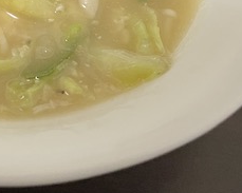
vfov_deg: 20.0
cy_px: -49
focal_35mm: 71
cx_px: 2
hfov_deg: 25.5
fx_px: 508
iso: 250
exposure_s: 1/60
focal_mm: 4.2
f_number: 1.6
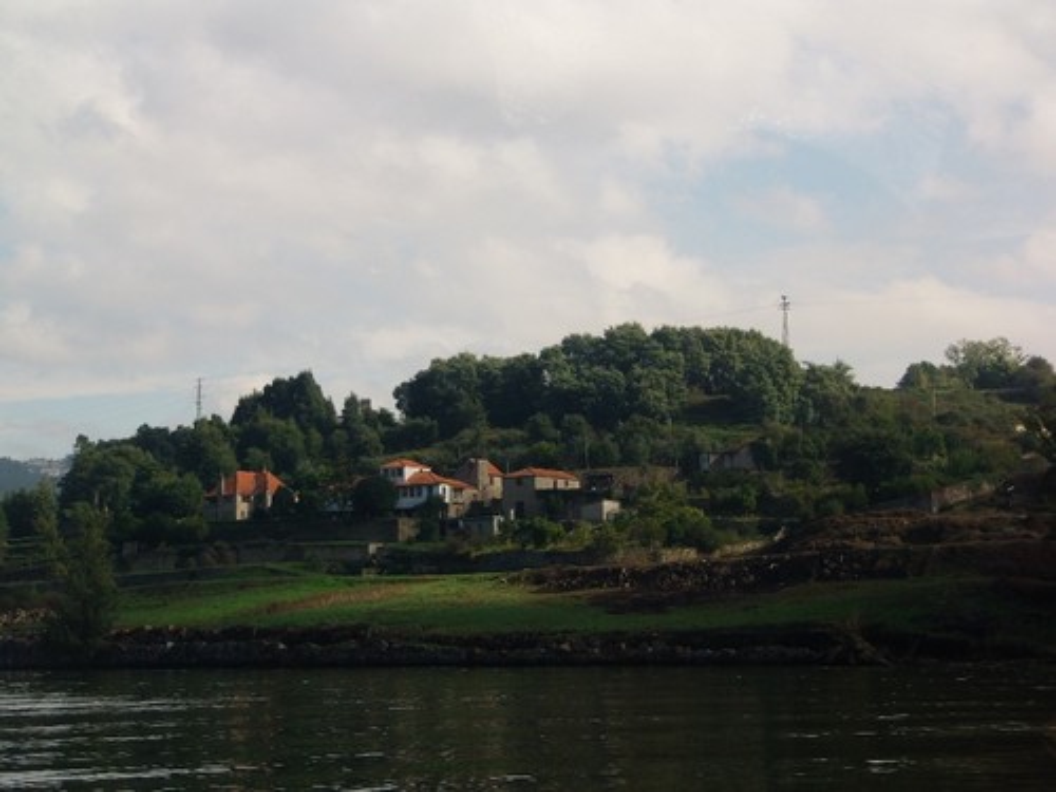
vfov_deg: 20.2
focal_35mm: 73
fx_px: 2227
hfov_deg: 26.7
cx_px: 528
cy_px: 396
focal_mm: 13
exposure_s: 1/400
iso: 100
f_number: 4.2
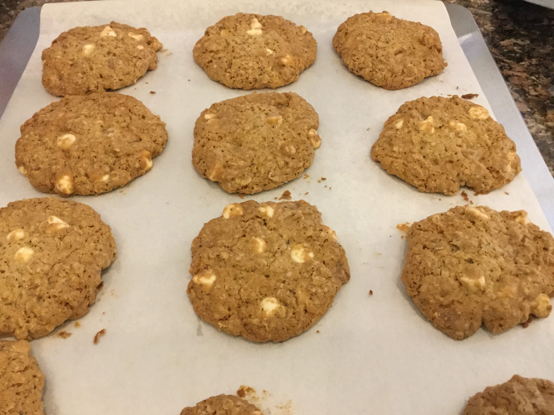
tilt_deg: -49.3
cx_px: 269
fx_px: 512
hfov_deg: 56.8
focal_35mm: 32
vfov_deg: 44.2
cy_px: 208
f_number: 2.4
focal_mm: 3.3
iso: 200
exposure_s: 1/30
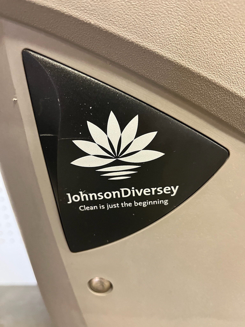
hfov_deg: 53.1
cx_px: 122
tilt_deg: -24.5
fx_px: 245
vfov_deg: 67.3
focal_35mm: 26
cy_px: 164
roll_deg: +0.7
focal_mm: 5.1
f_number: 1.6
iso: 400
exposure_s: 1/50
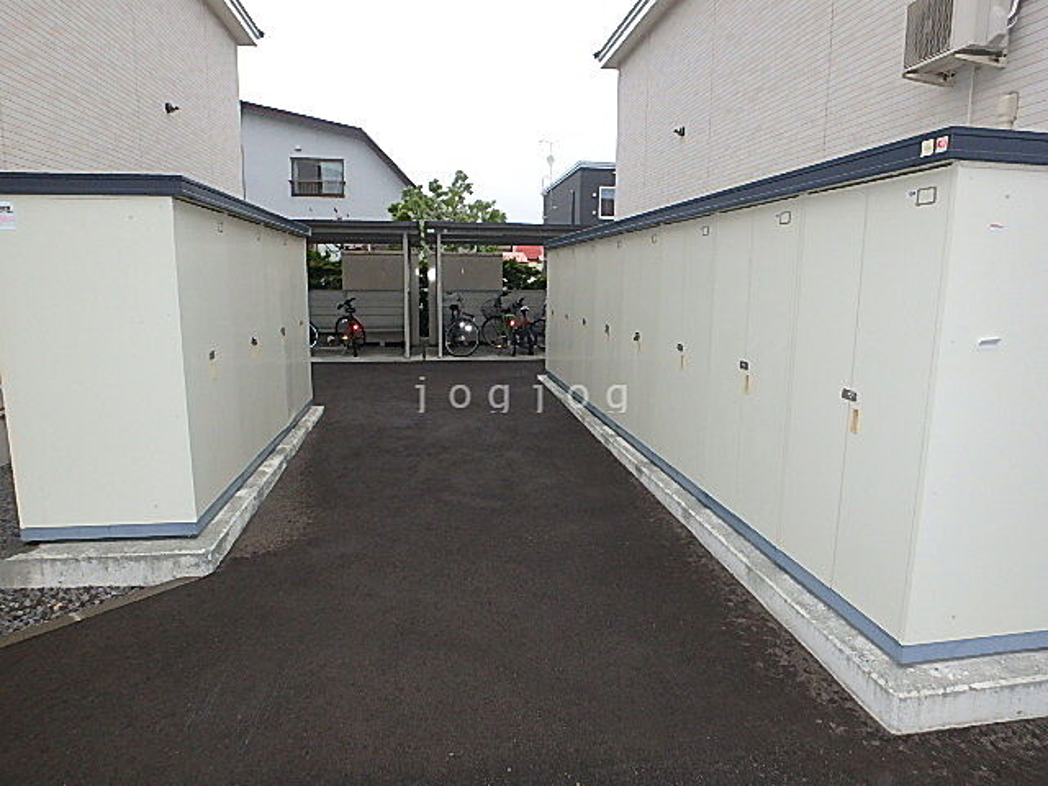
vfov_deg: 63.4
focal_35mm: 21
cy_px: 393
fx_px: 636
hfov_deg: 79.0
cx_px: 524
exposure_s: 1/250
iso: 250
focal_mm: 3.7
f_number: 3.5
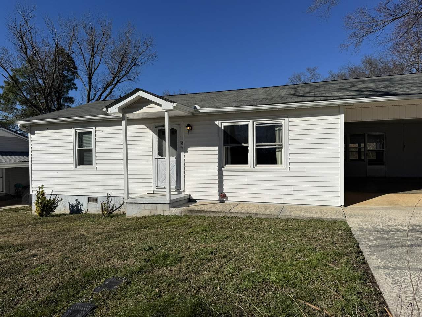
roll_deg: +1.6
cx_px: 211
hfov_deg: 71.6
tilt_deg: -0.1
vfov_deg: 56.8
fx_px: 293
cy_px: 158
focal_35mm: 24
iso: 80
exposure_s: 1/12346
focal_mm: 6.76
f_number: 1.78
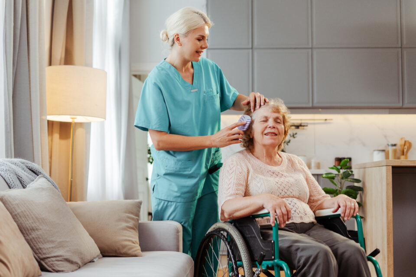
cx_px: 208
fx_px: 578
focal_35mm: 50
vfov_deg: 27.0
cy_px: 138
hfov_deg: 39.6
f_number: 2.5
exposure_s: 1/200
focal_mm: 50
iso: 320
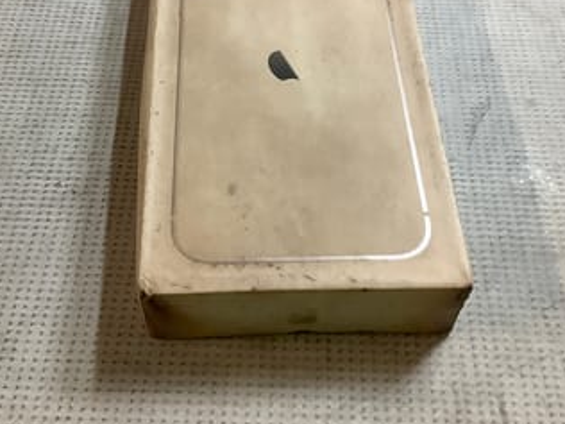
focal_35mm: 49
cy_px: 114
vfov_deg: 29.3
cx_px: 263
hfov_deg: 38.9
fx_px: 800
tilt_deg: -50.1
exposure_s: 1/50
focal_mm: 3.3
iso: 100
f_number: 2.4
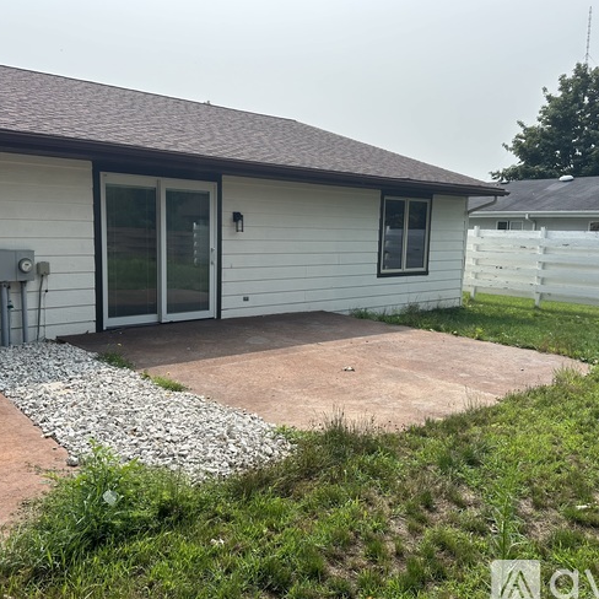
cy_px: 302
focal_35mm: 29
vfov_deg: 55.6
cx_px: 280
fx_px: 568
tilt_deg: -6.4
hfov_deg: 55.6
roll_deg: -1.5
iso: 80
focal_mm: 6.86
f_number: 1.78
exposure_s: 1/4348
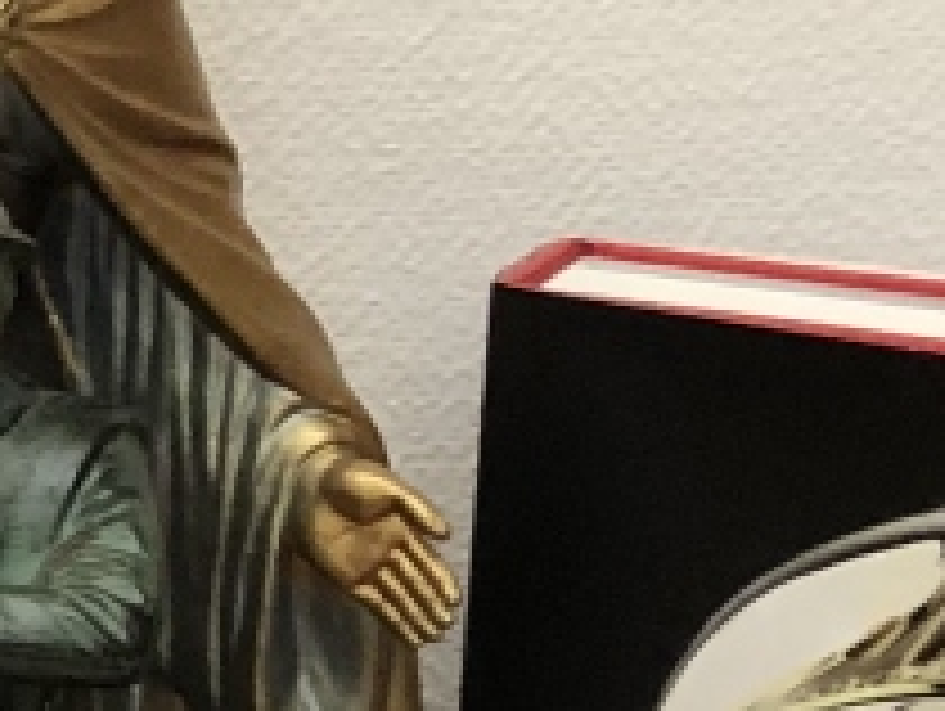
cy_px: 1116
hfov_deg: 8.8
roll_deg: +0.0
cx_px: -828
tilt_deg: -20.1
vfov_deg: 6.9
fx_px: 5821
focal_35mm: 213
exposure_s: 1/17
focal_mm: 3.99
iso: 64
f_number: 1.8
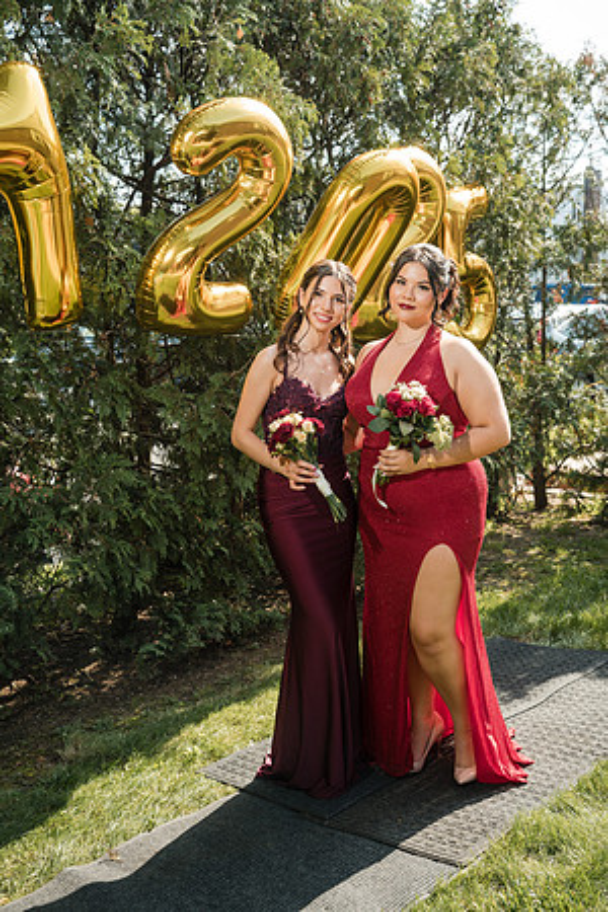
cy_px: 456
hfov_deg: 31.2
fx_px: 1089
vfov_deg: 45.4
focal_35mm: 43
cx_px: 304
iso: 200
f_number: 5
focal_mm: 43
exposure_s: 1/250
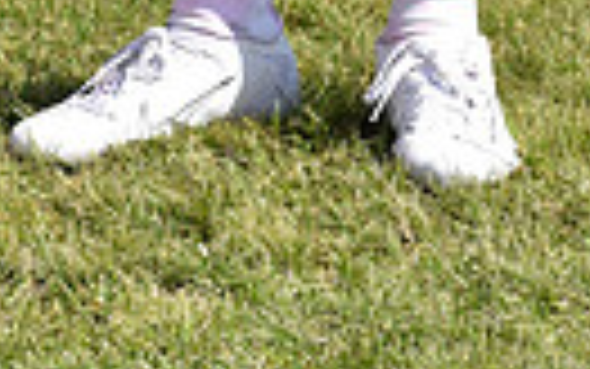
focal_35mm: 577
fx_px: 9286
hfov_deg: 3.6
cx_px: 16
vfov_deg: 2.2
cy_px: -864
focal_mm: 85
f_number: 7.1
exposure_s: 1/800
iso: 200
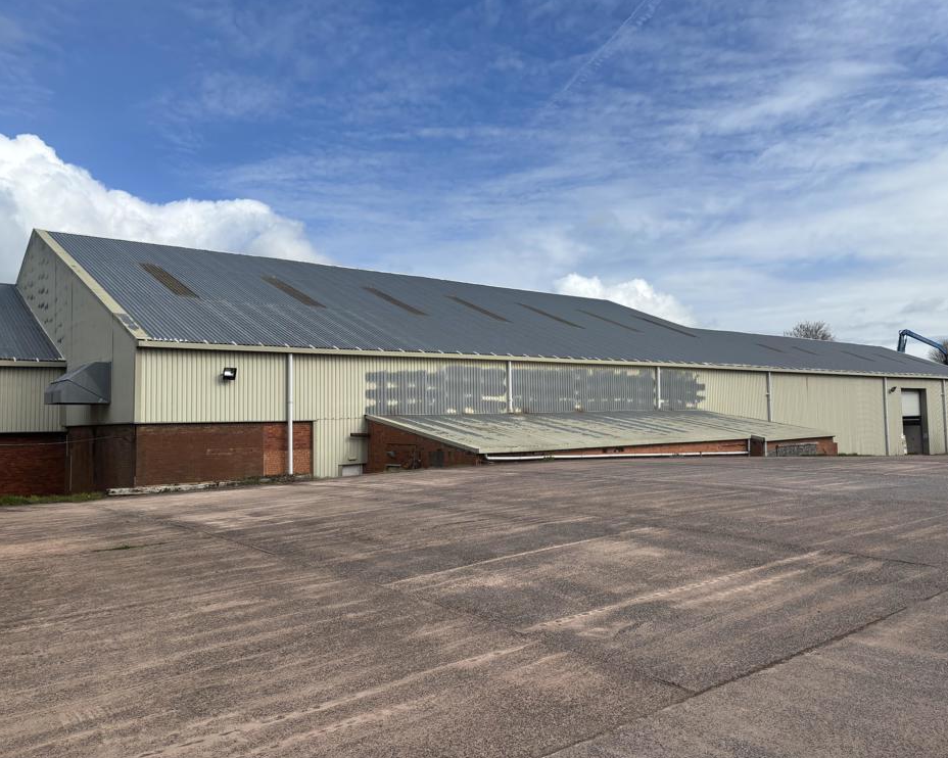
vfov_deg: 51.5
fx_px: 785
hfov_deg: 62.2
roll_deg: +0.9
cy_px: 370
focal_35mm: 28
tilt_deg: +3.5
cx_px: 506
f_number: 1.6
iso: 50
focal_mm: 5.96
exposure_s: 1/4425
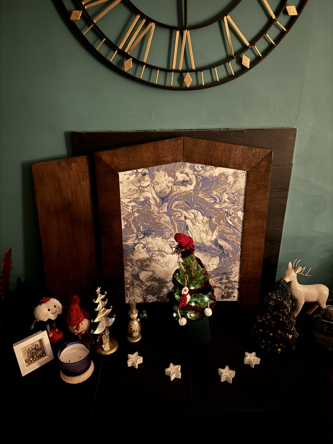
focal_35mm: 24
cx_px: 166
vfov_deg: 71.6
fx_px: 308
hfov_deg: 56.8
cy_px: 222
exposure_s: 1/2
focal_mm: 6.76
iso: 1250
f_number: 1.78
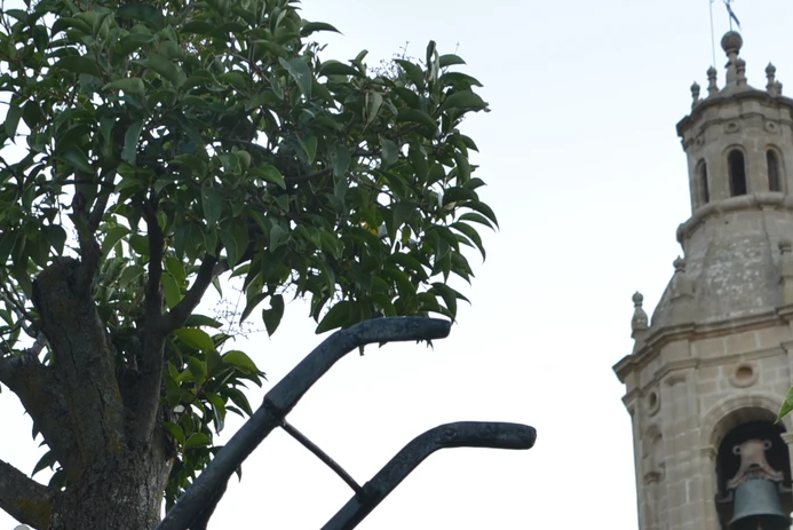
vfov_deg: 12.9
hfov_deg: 19.7
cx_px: 212
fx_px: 2270
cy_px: 654
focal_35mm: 103
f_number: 5.6
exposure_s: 1/125
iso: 400
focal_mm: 34
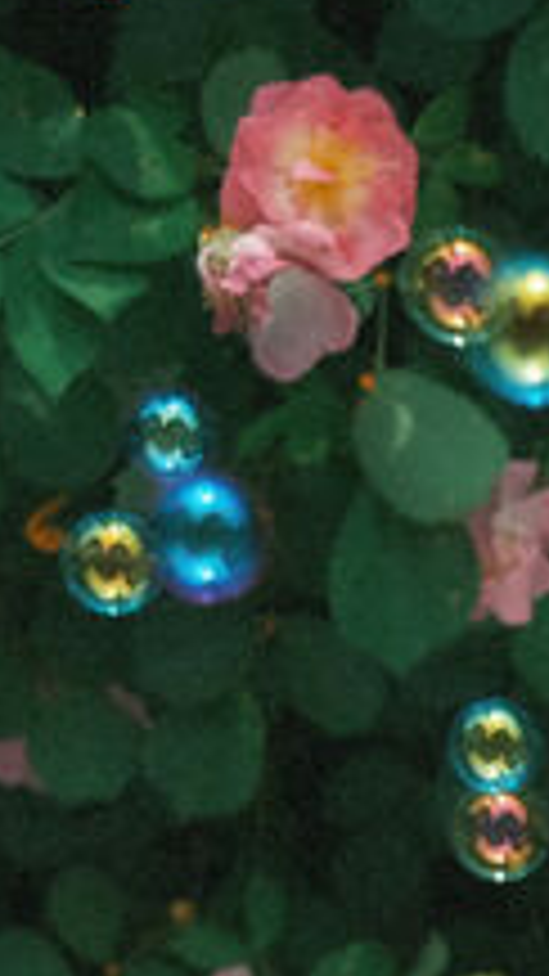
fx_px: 6162
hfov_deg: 4.8
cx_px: 1858
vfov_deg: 8.8
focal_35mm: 238
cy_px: 1484
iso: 160
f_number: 2.8
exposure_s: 1/1000
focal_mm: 27.4
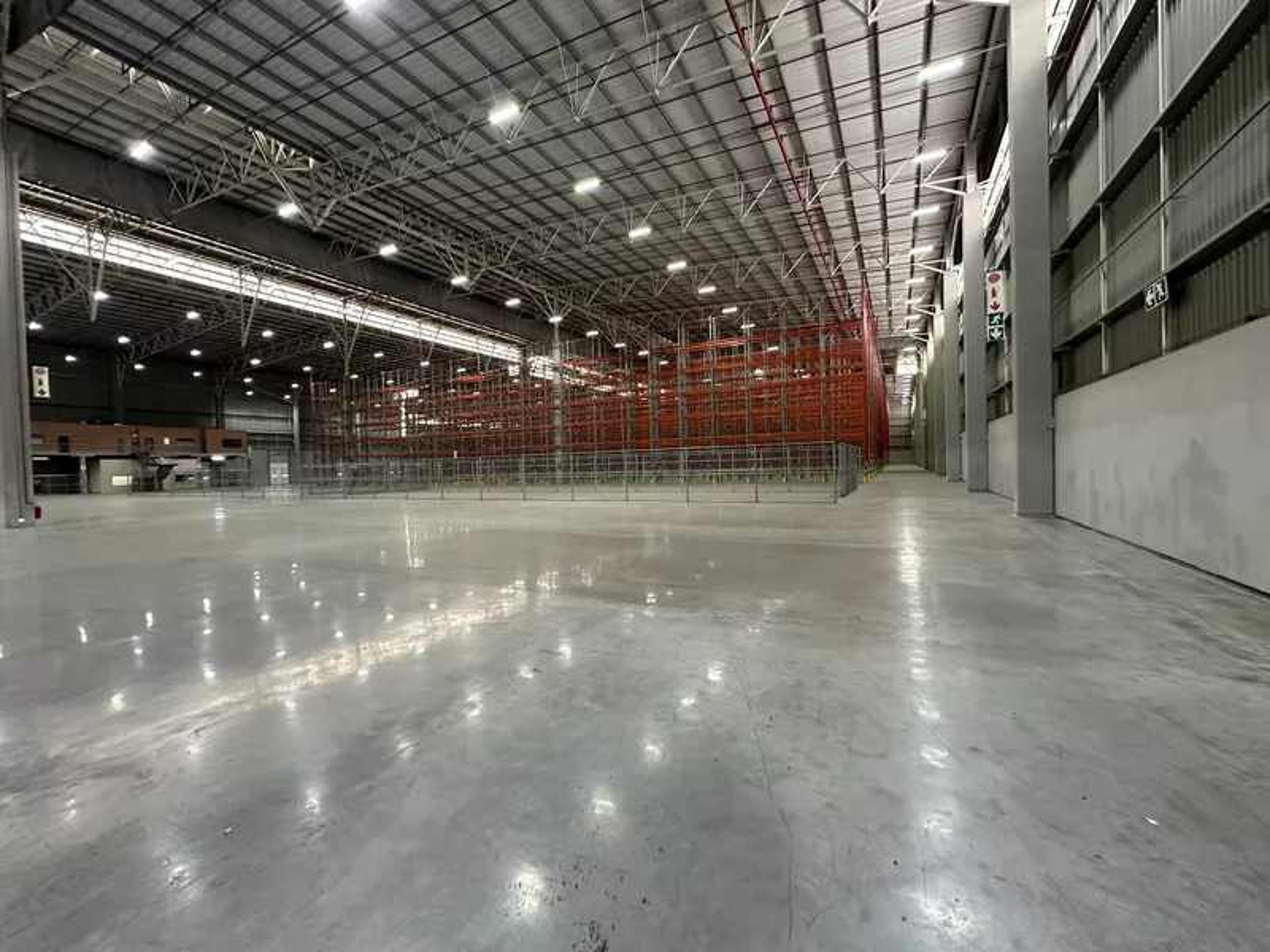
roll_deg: +1.2
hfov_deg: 102.1
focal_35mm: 14
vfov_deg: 85.7
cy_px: 476
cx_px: 635
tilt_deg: -1.4
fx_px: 514
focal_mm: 2.22
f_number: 2.2
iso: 320
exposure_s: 1/50
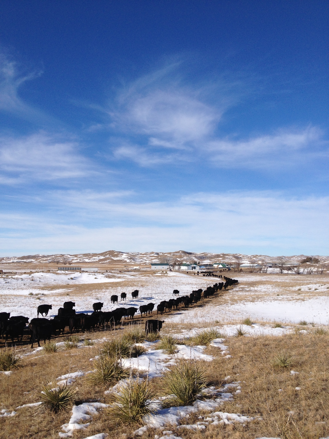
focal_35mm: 35
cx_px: 164
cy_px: 220
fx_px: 444
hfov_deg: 40.7
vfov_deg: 52.6
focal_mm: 4.28
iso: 50
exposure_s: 1/2907
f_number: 2.4
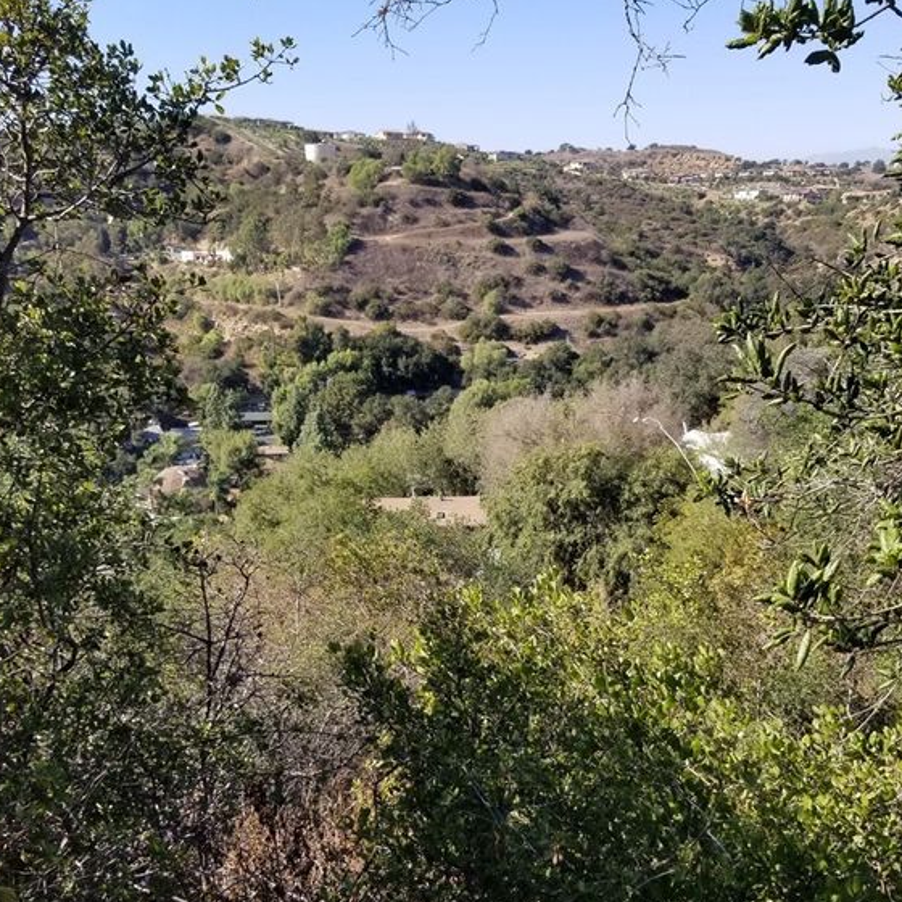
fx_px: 1032
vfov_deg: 46.6
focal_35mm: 35
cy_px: 592
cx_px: 493
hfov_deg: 47.2
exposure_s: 1/1316
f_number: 1.7
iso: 50
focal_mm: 4.25
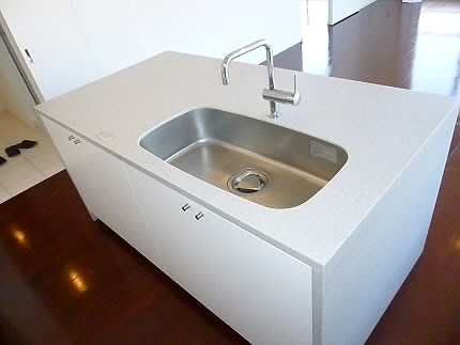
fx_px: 332
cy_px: 172
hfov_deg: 69.4
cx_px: 230
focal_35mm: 25
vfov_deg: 54.9
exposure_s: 1/640
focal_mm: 4.5
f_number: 3.1
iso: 1600
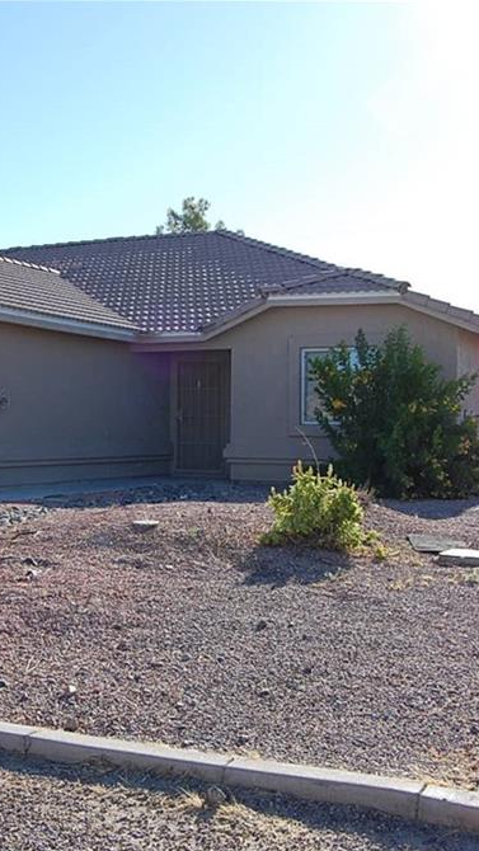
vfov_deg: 42.9
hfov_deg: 24.5
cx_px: 83
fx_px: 1084
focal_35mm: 48
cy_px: 431
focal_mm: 20
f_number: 8
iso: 200
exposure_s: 1/250
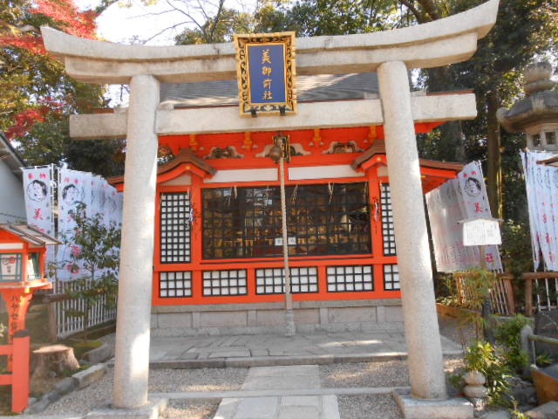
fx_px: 484
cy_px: 210
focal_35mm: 30
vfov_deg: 46.8
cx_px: 279
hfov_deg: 60.0
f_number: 3.8
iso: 250
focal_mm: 5.3
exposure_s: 1/250
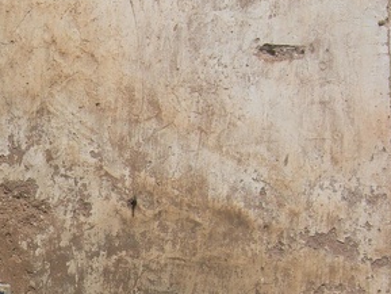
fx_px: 2226
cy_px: 352
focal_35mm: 197
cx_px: -141
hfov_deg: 9.8
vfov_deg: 7.5
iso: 50
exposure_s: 1/284
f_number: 6.3
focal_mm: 14.9
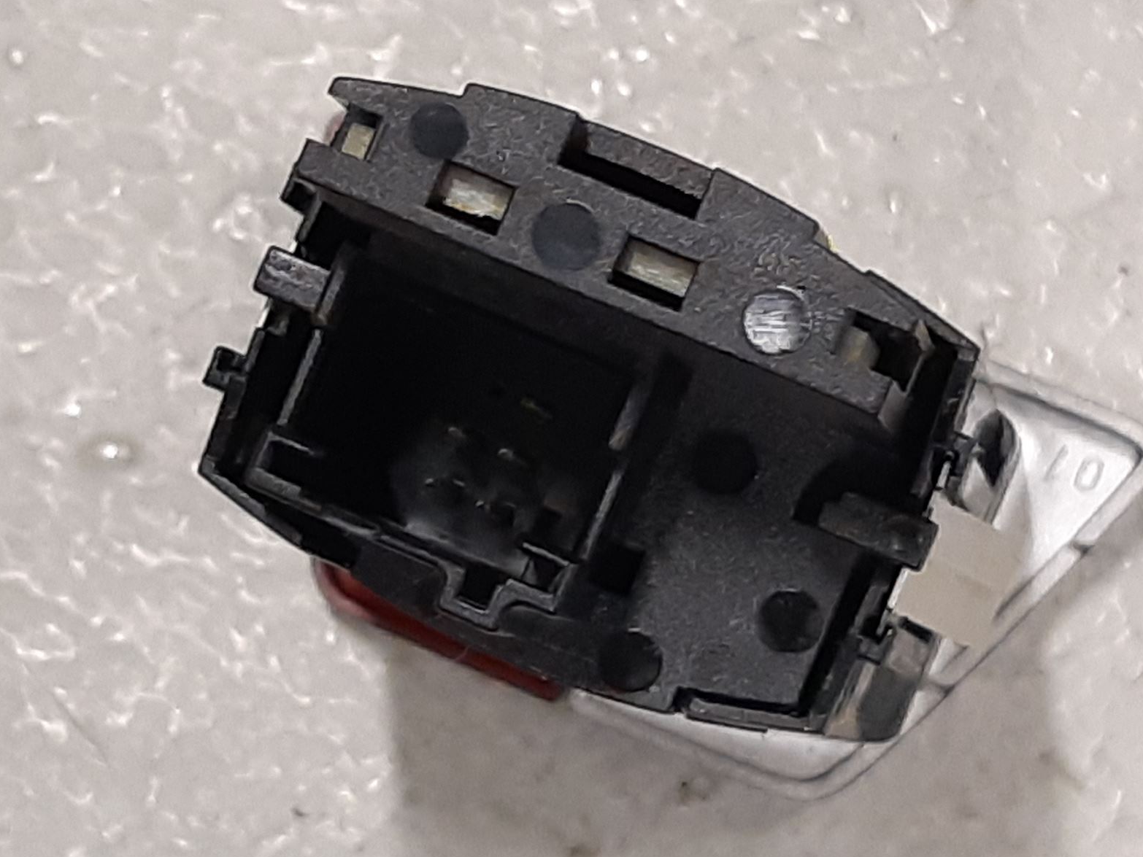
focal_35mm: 34
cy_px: 371
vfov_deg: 41.7
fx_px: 1123
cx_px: 509
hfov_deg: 53.8
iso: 160
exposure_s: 1/50
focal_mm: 3.93
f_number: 1.7
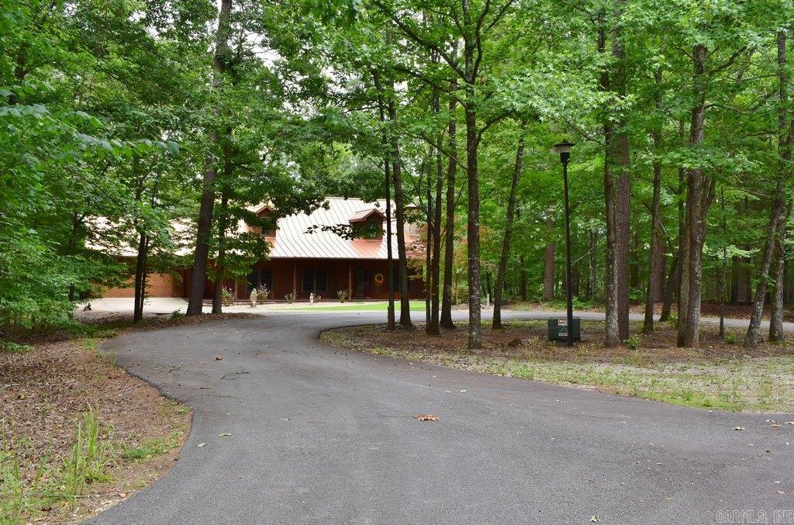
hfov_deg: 55.2
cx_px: 397
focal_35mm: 34
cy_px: 262
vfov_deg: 38.2
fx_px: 759
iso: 400
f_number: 9
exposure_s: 1/125
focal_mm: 23
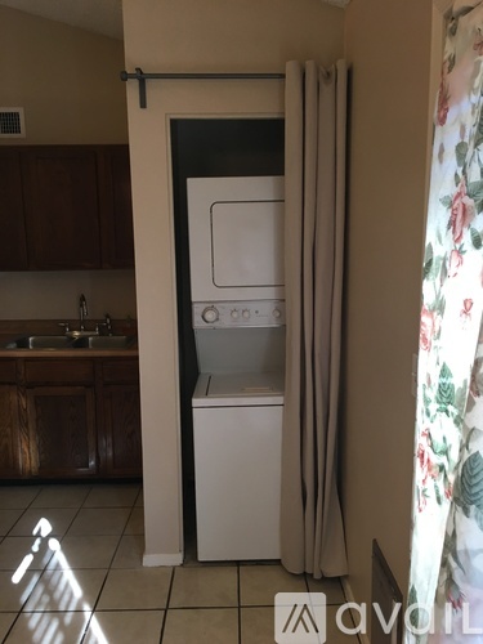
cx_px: 242
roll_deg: +0.9
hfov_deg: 48.2
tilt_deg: -8.5
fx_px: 540
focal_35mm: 29
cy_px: 322
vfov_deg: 61.7
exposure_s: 1/30
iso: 80
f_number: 2.2
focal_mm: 4.15
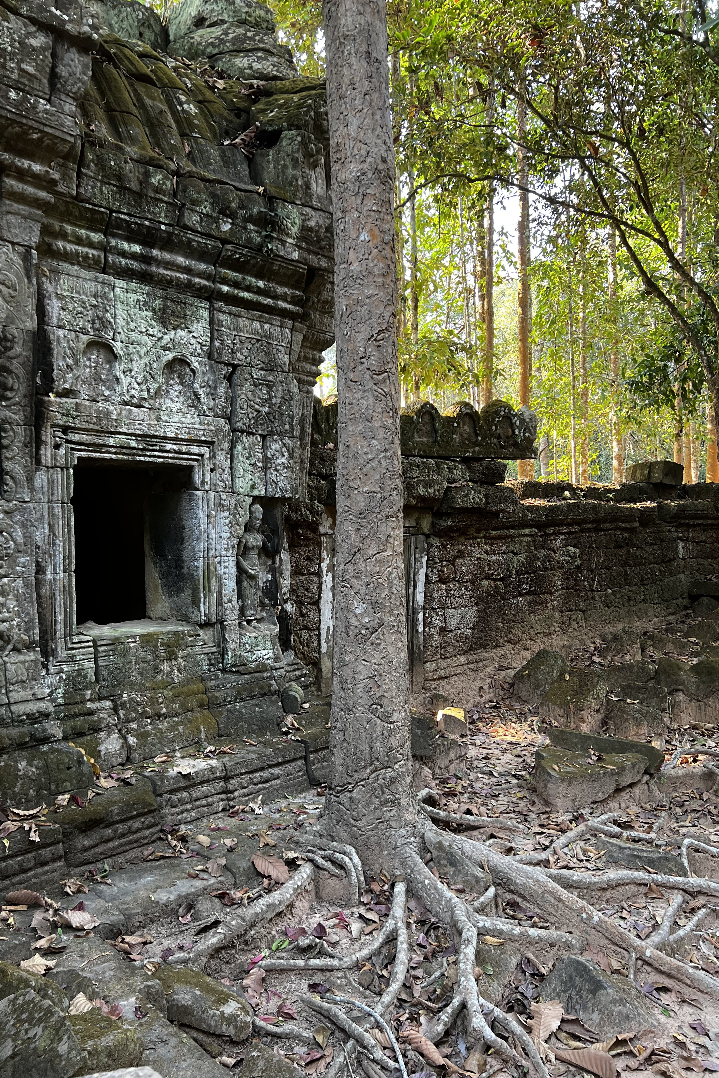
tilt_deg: -0.5
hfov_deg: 46.3
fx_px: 839
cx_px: 308
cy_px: 544
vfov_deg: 65.5
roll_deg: +1.2
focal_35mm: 28
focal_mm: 5.7
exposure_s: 1/117
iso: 125
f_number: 1.5
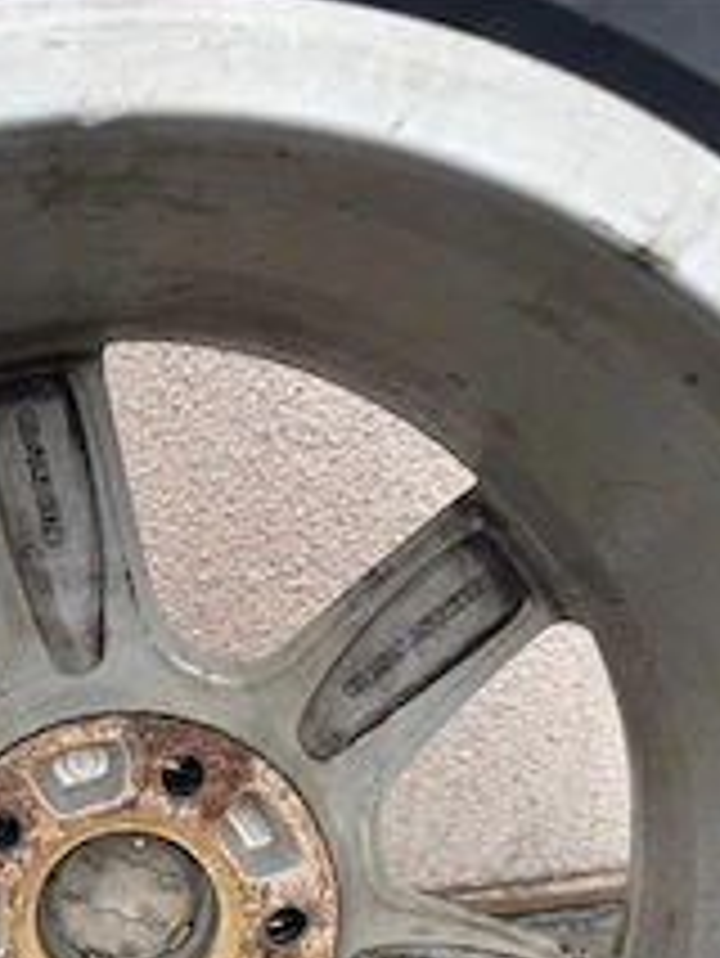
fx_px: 1247
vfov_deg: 38.9
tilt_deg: -39.9
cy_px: 877
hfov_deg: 31.1
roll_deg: +4.0
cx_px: 112
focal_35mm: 45
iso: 80
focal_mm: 6.76
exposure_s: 1/1311
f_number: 1.78
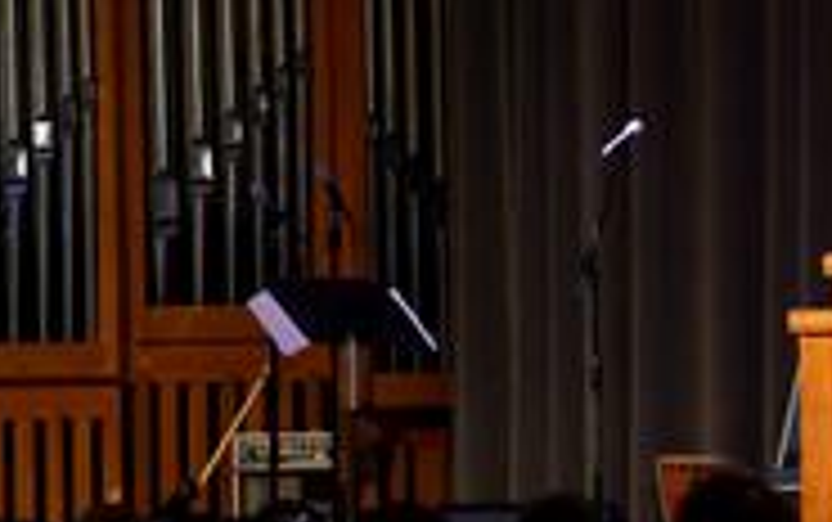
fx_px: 8834
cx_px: 715
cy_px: 270
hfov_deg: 5.4
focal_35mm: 389
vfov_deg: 3.4
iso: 3200
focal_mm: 105
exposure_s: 1/200
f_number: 5.6
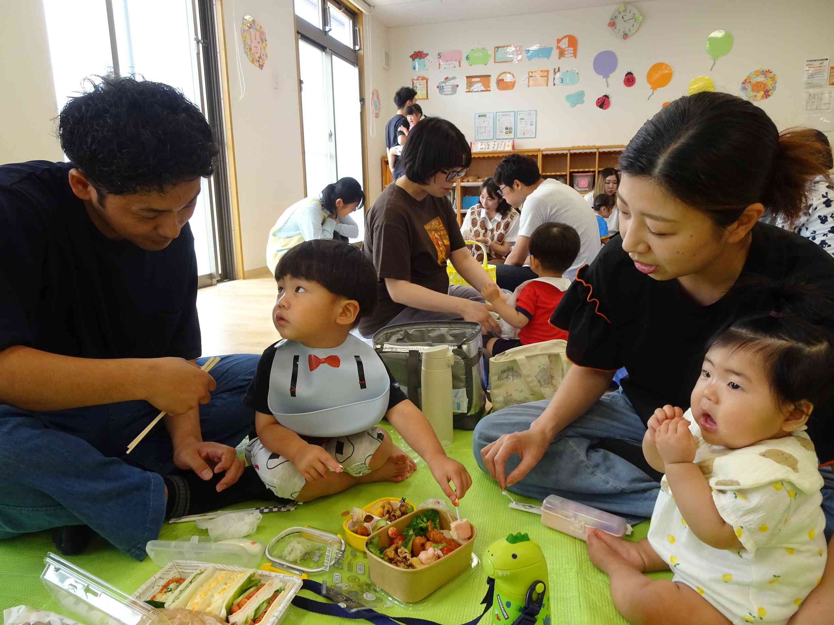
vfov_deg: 56.8
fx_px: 578
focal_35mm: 24
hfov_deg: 71.6
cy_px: 312
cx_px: 417
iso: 160
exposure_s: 1/80
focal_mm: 4.1
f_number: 3.5
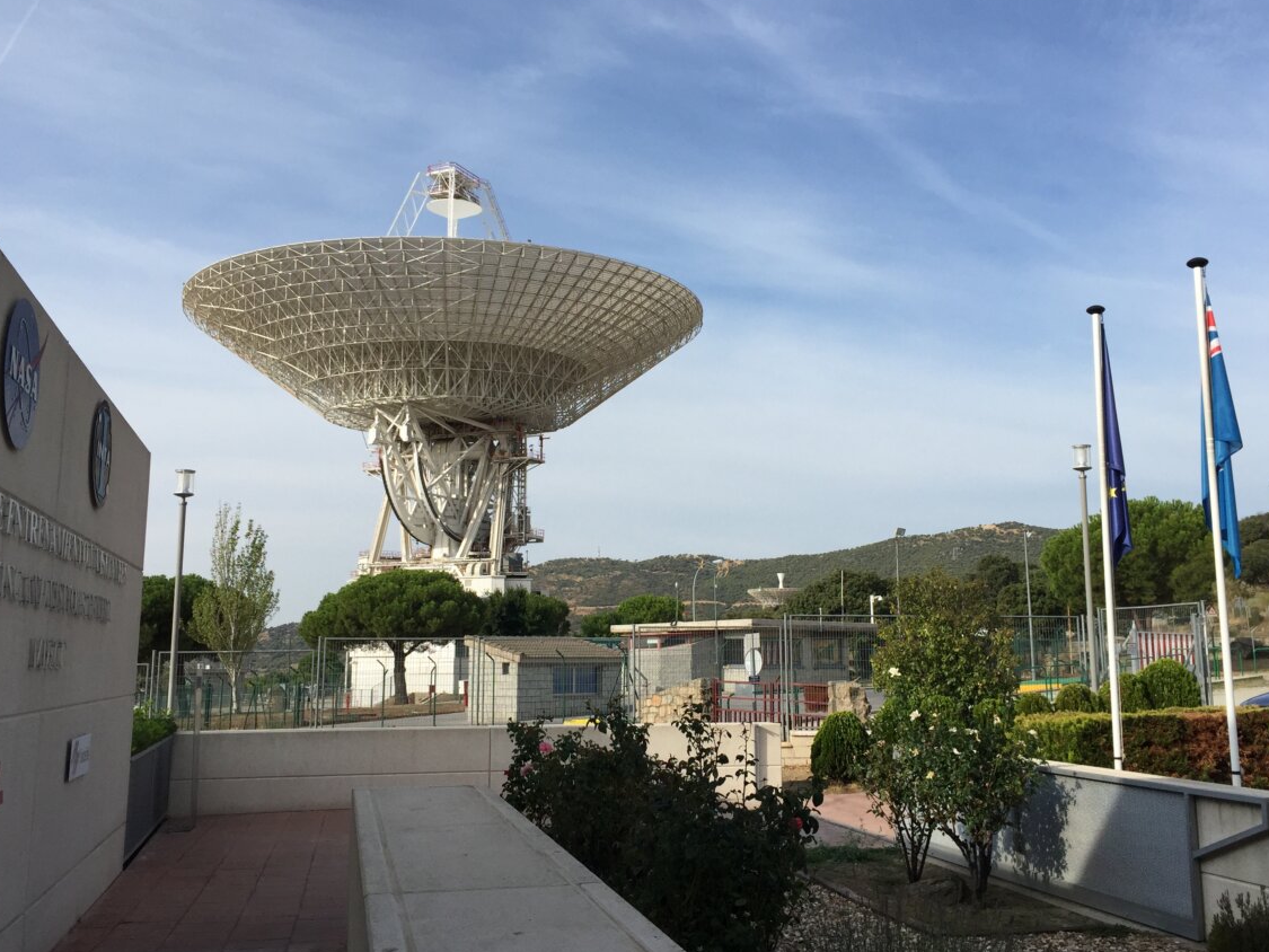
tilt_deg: +8.1
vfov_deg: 42.9
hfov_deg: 55.3
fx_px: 1210
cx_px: 653
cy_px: 488
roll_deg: -0.7
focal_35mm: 33
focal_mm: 4.15
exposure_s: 1/2475
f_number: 2.2
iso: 32
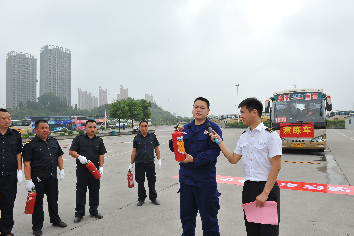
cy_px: 118
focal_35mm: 26
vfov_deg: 49.5
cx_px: 177
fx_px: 255
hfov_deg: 69.4
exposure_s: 1/160
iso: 200
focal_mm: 26
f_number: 16
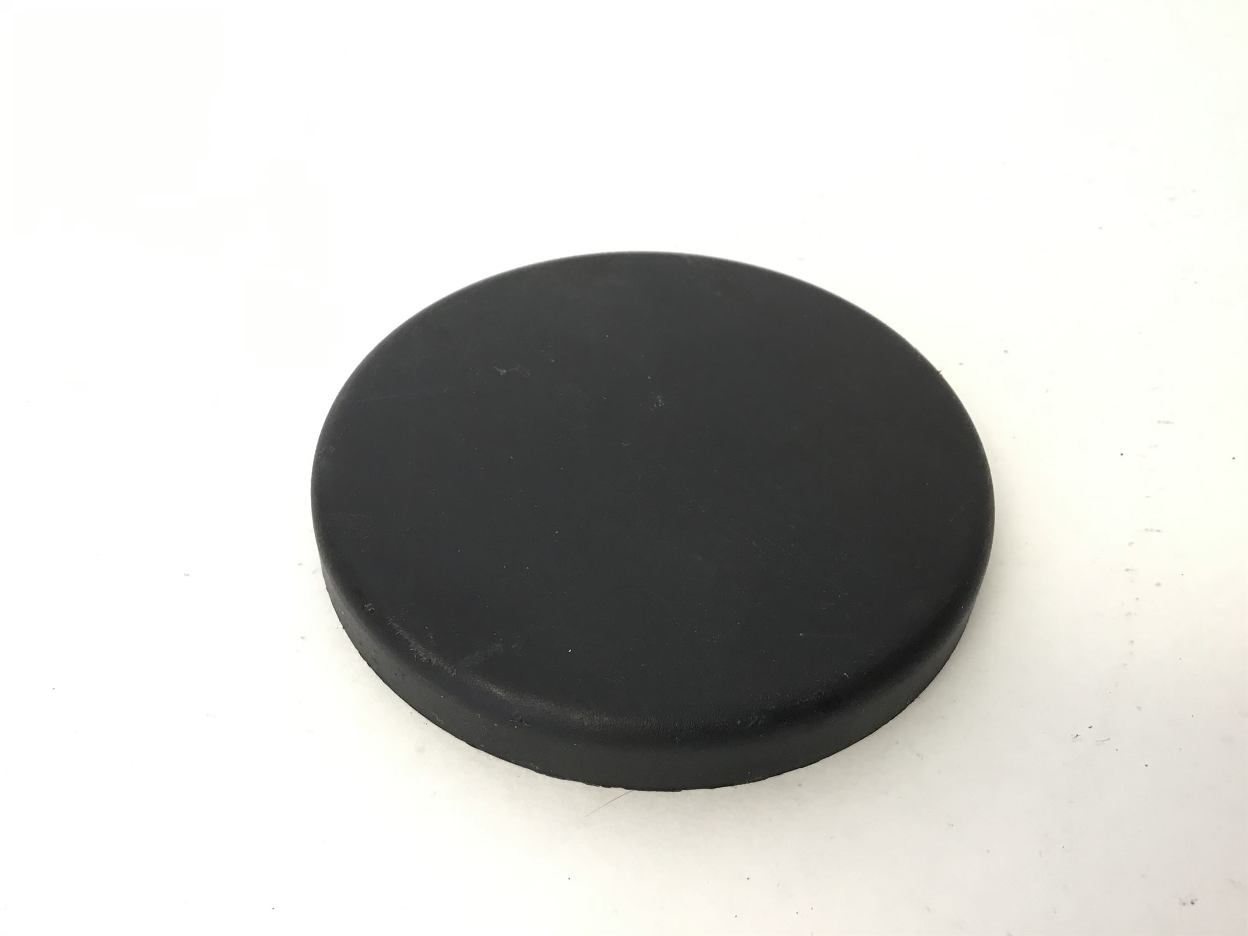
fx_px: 1118
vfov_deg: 45.4
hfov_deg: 58.4
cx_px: 624
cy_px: 468
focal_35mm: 31
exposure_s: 1/30
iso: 25
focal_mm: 3.3
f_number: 2.4
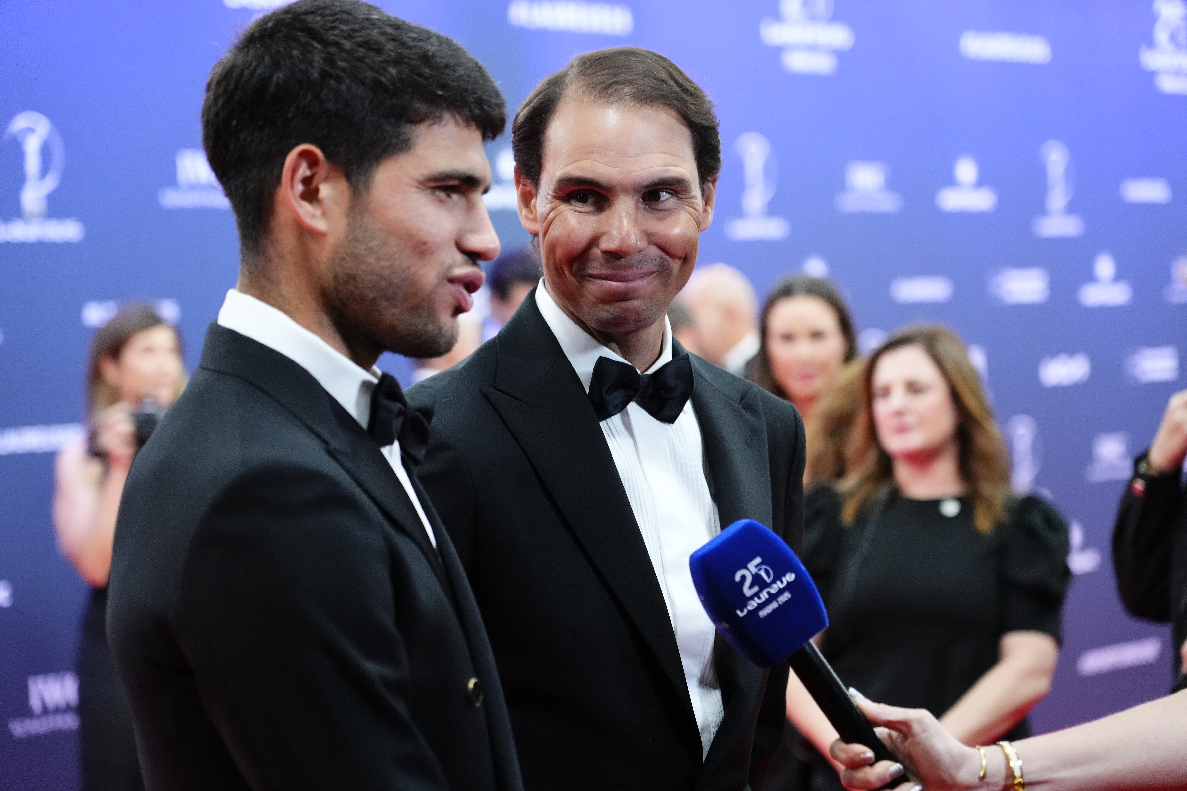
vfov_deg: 13.4
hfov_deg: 20.0
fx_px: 3363
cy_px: 396
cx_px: 594
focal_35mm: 102
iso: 3200
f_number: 4
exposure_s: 1/400
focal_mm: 102
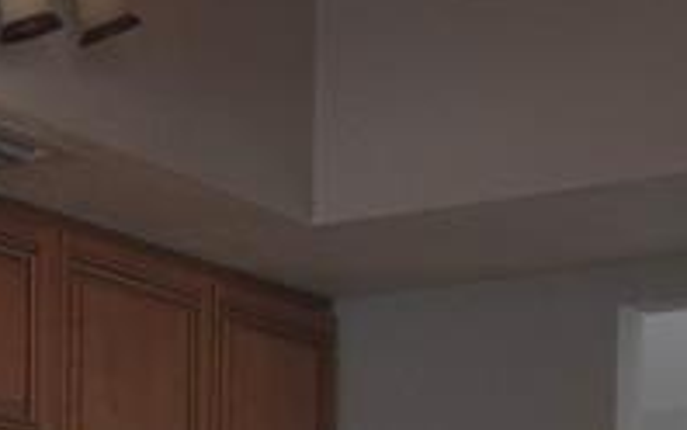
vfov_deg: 9.8
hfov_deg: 15.8
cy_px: 811
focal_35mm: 126
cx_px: -187
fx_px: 2360
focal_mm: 5.4
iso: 200
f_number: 1.8
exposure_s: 1/60
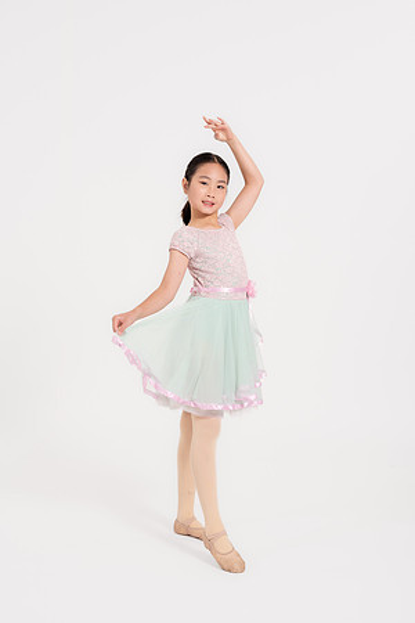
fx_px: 916
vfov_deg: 37.5
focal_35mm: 53
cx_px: 208
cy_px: 312
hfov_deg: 25.5
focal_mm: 53
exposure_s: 1/125
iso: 500
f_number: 10
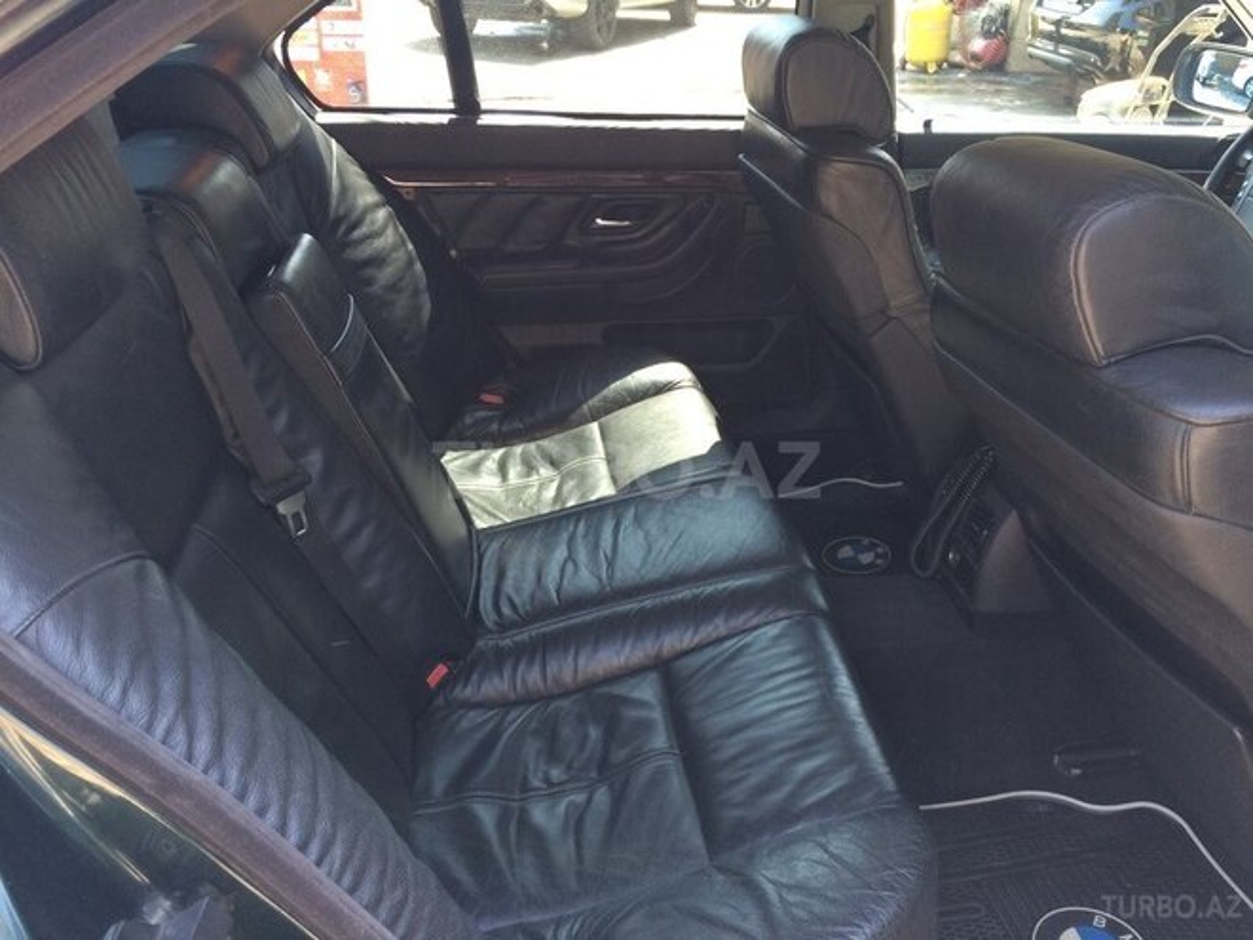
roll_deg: -2.2
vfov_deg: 48.2
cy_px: 470
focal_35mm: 29
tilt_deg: -26.5
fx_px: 1050
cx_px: 626
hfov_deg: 61.7
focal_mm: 4.15
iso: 64
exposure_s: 1/100
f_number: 2.2
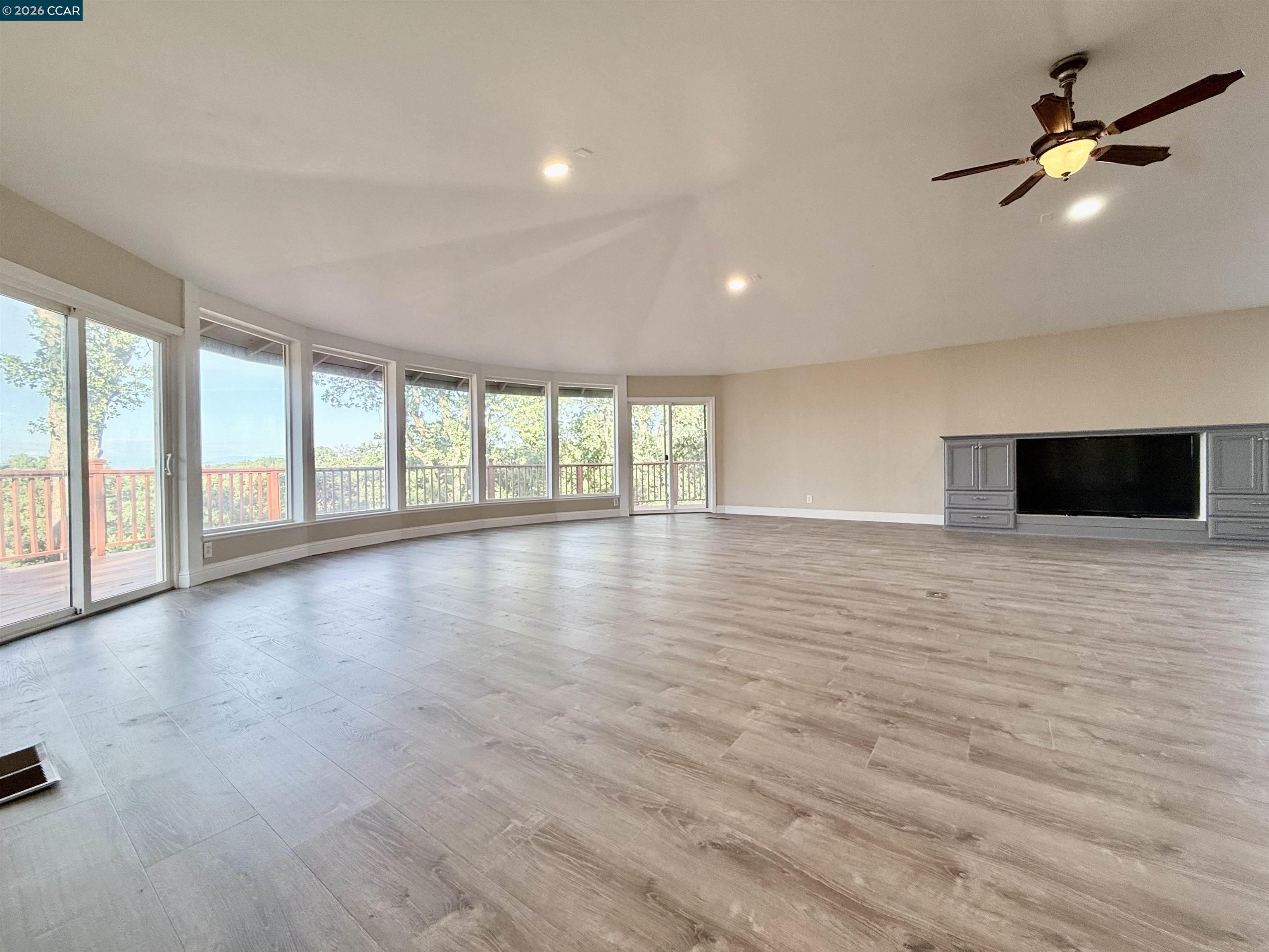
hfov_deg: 102.1
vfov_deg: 85.7
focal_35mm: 14
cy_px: 476
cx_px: 634
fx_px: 513
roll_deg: +0.8
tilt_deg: -1.2
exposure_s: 1/121
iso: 64
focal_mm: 2.22
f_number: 2.2
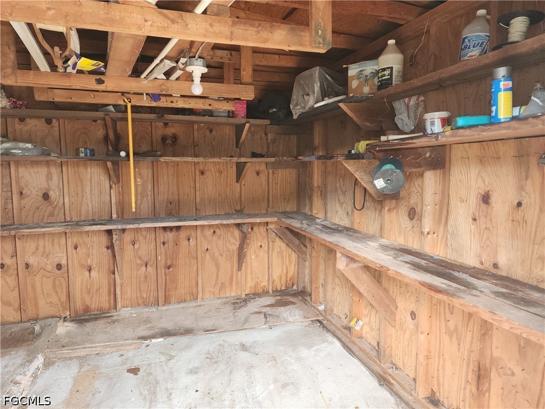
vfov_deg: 58.9
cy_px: 204
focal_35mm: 23
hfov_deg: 73.9
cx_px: 272
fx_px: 362
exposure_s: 1/60
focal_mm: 6.4
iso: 125
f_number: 1.8
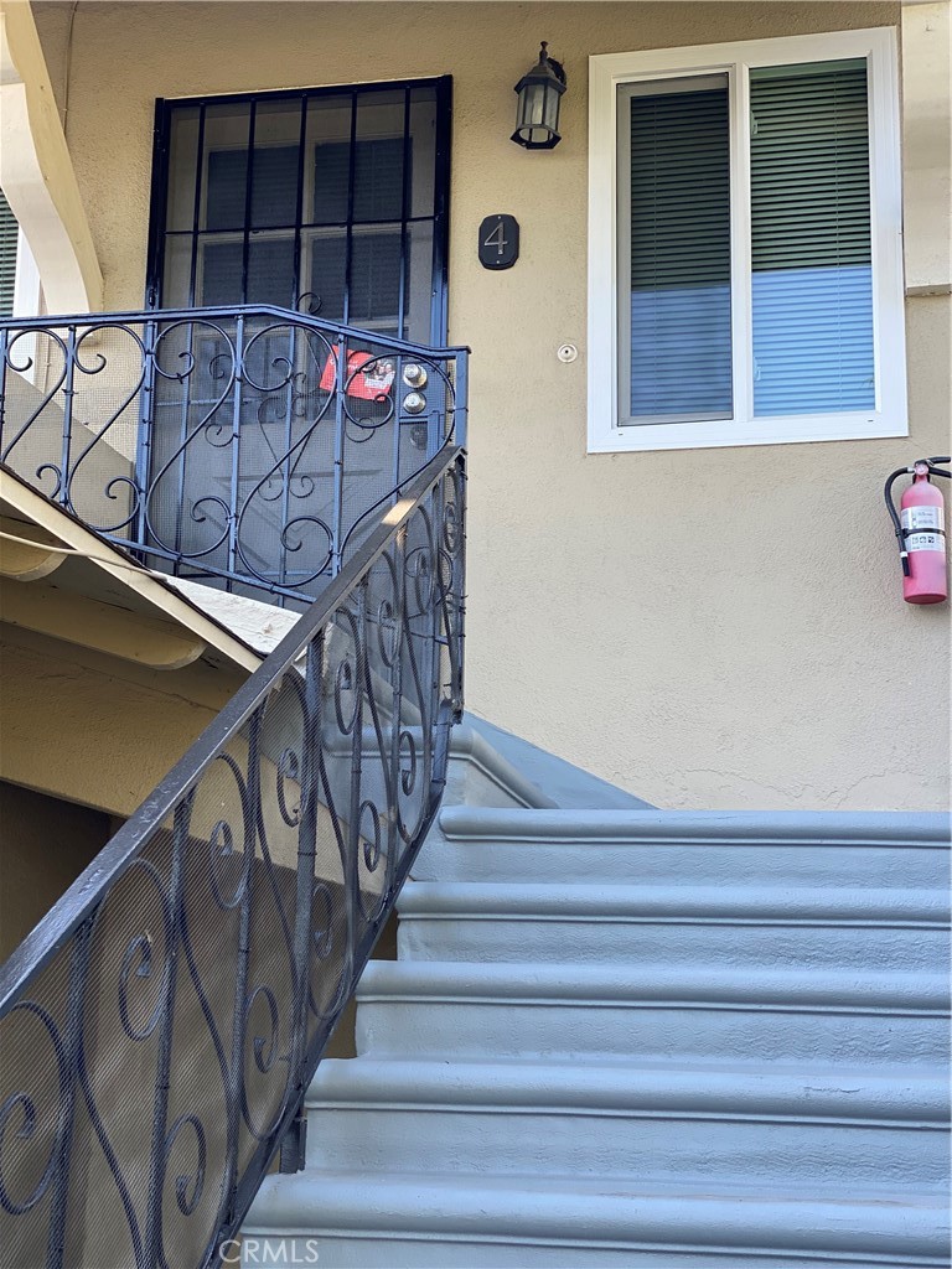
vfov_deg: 36.8
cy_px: 634
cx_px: 476
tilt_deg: +12.7
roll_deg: -1.8
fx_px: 1907
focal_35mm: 52
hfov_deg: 28.0
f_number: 2
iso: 32
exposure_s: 1/122
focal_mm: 6
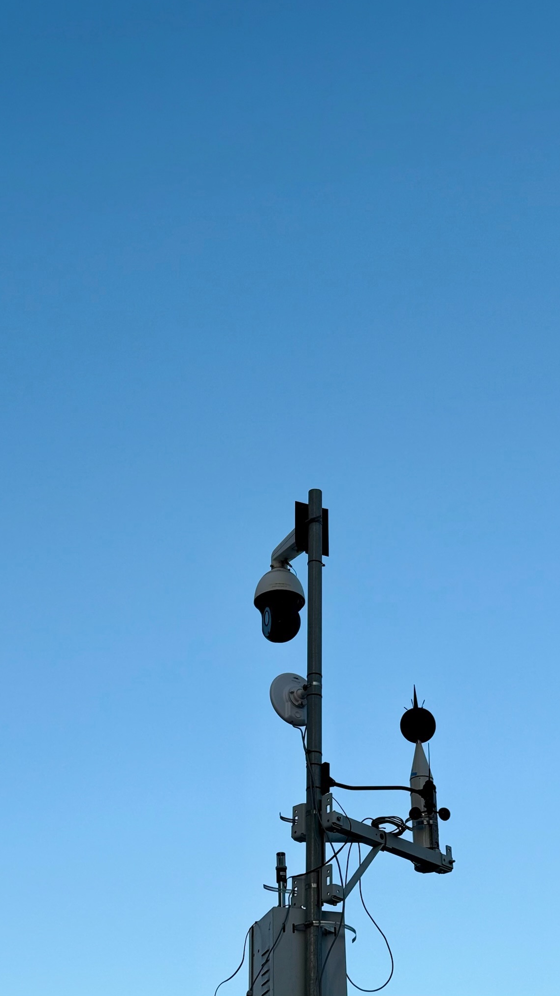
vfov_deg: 39.2
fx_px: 1399
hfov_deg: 22.6
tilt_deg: +32.5
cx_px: 299
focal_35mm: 53
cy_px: 492
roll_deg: -2.6
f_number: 1.78
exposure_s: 1/1307
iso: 64
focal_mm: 6.76
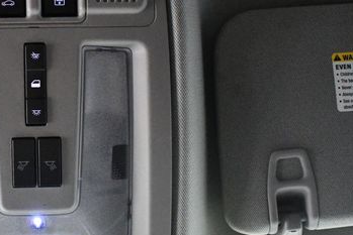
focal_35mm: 66
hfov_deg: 29.3
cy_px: 119
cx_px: 40
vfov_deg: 20.6
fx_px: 647
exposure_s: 1/60
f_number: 3.5
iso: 7200
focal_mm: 18
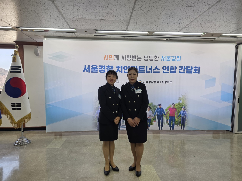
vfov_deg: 58.9
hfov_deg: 73.9
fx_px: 161
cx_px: 121
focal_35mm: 23
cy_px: 90
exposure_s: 1/120
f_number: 1.7
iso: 80
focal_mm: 6.3
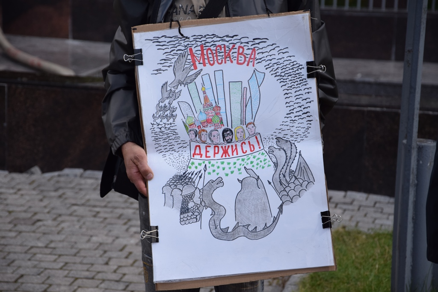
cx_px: 219
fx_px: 1643
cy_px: 146
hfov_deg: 15.2
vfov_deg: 10.2
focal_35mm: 135
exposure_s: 1/1600
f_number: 6.3
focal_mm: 90
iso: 400
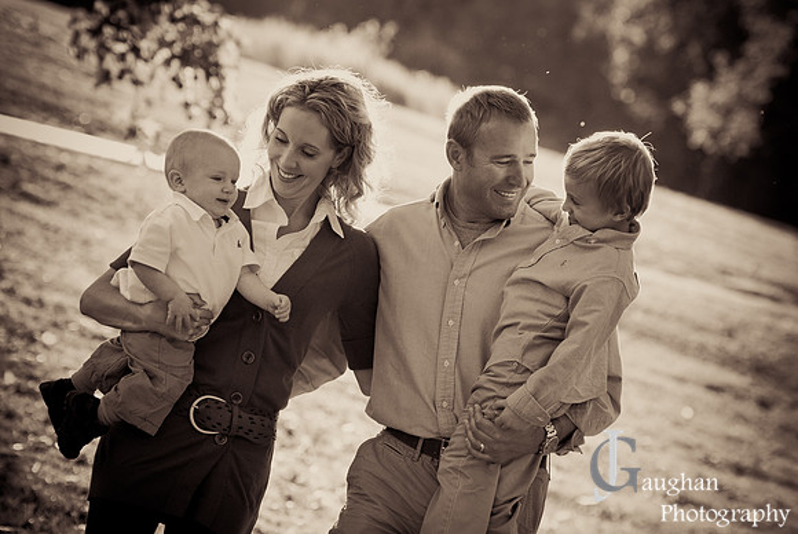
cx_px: 399
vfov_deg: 8.2
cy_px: 267
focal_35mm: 168
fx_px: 3728
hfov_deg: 12.2
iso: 400
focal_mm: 112
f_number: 2.8
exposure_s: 1/500
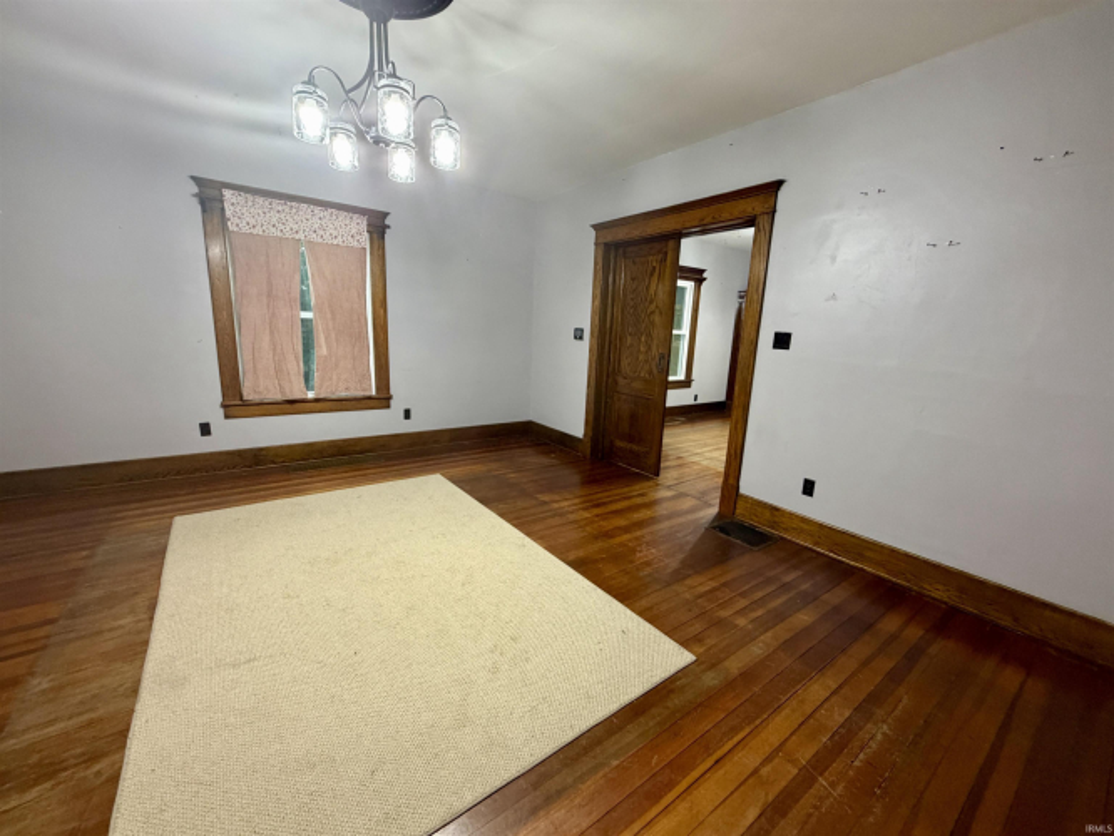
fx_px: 451
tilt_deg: -12.5
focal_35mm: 14
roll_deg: -2.5
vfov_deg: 85.7
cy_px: 418
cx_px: 557
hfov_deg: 102.0
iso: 320
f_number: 2.2
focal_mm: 2.22
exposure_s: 1/60
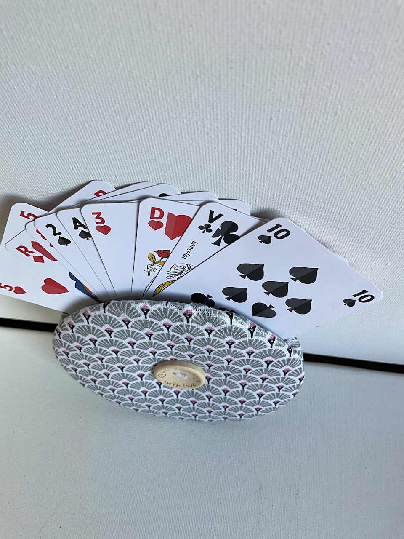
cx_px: 202
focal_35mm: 29
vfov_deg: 61.7
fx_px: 451
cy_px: 270
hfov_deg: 48.2
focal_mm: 3
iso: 25
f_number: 1.8
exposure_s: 1/100
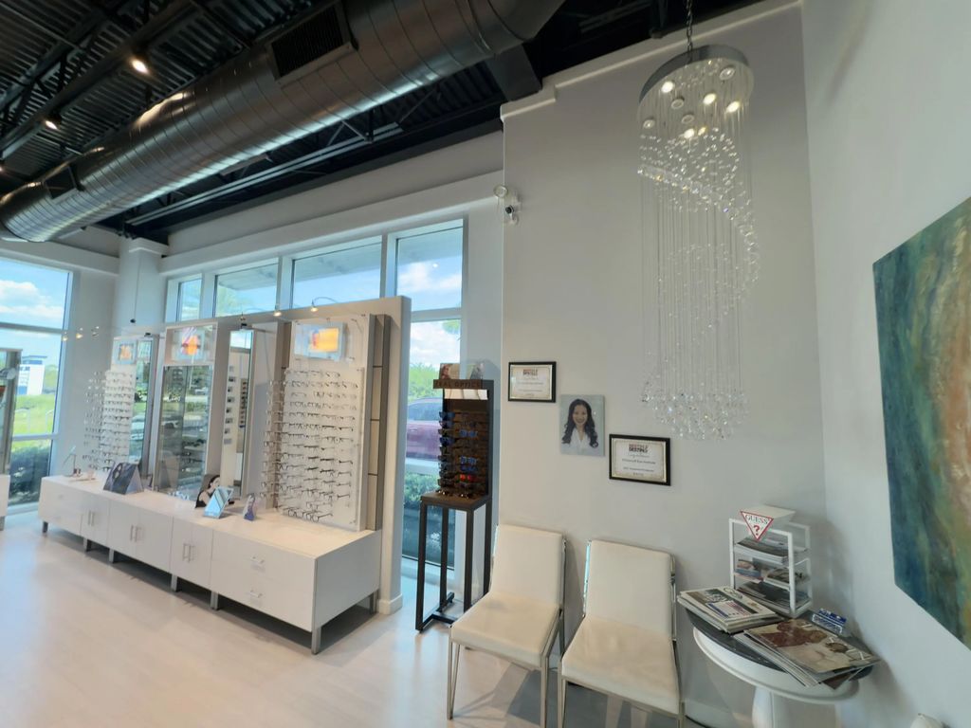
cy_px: 364
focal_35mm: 14
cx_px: 486
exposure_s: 1/40
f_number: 2.2
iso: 40
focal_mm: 2.22
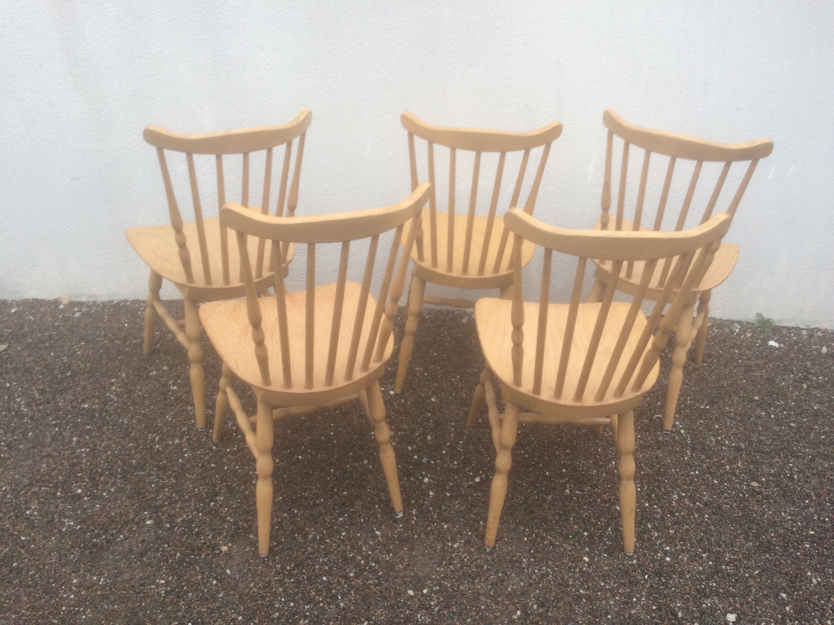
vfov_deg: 48.2
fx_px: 699
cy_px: 312
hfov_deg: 61.7
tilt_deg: -28.0
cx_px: 417
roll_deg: +2.6
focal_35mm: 29
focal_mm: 4.15
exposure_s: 1/100
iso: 40
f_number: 2.2
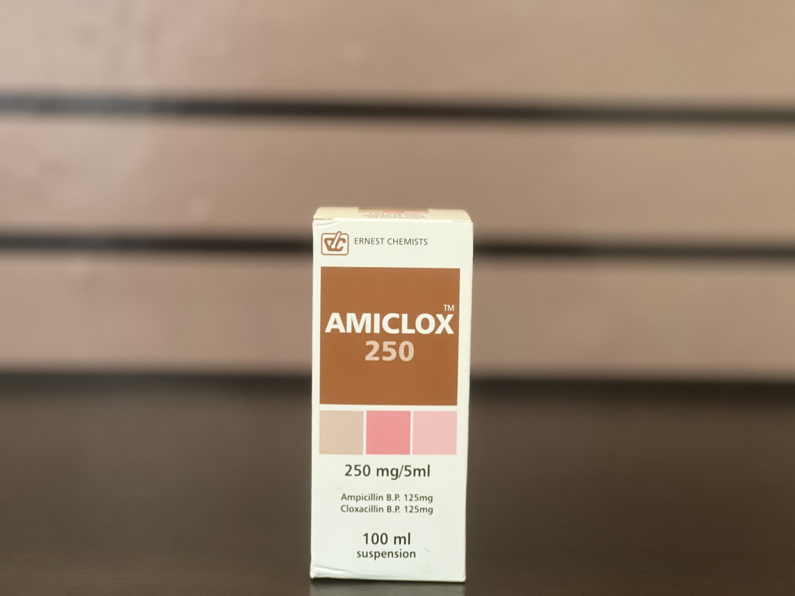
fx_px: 1768
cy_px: 298
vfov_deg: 19.1
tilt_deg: -6.2
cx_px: 398
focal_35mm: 77
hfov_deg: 25.3
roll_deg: -0.5
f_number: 2.8
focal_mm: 9
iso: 400
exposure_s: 1/25
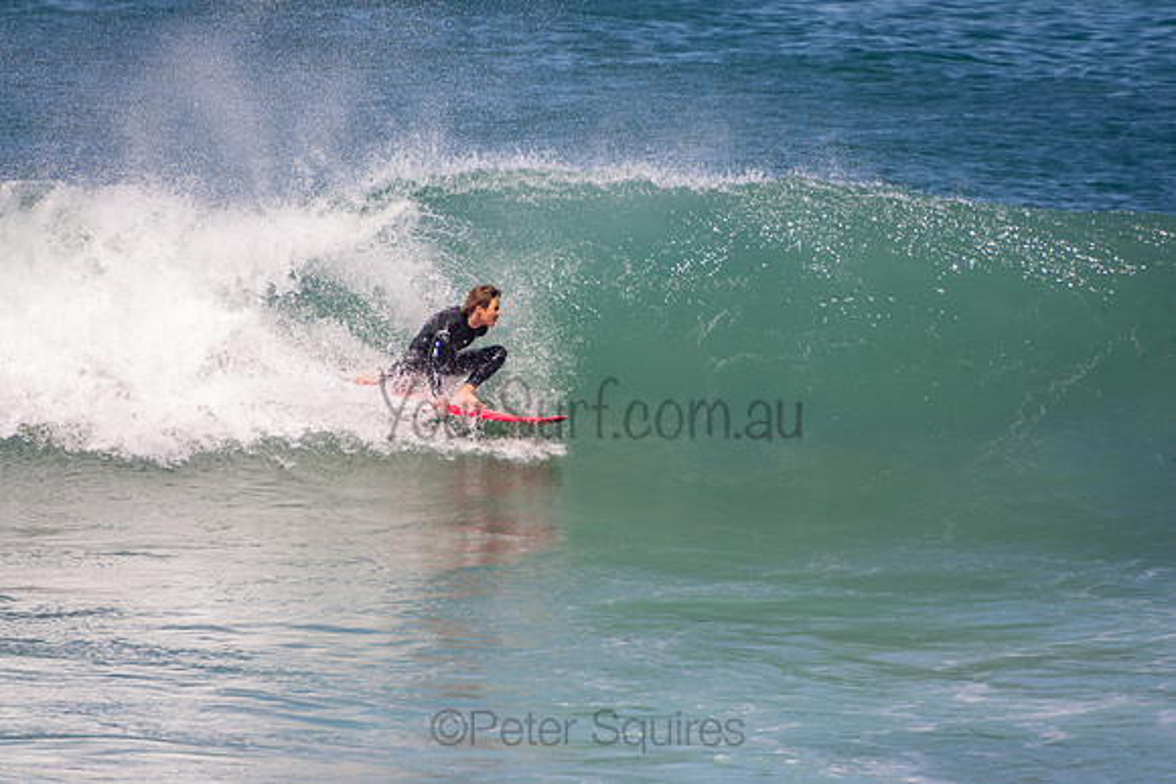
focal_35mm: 600
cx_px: 588
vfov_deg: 2.3
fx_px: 19604
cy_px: 392
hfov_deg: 3.4
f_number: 5.6
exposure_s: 1/1250
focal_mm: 400
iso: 220
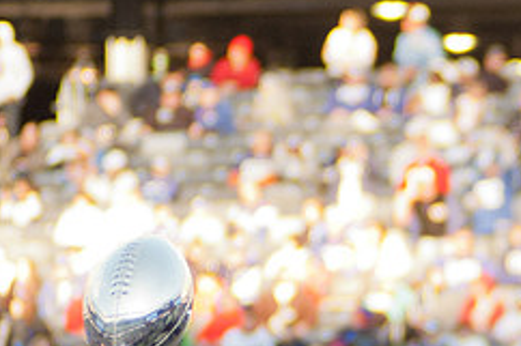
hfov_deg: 3.8
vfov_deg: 2.5
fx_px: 7838
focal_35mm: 542
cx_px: 534
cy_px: 444
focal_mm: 112
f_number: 4.2
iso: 320
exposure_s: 1/400
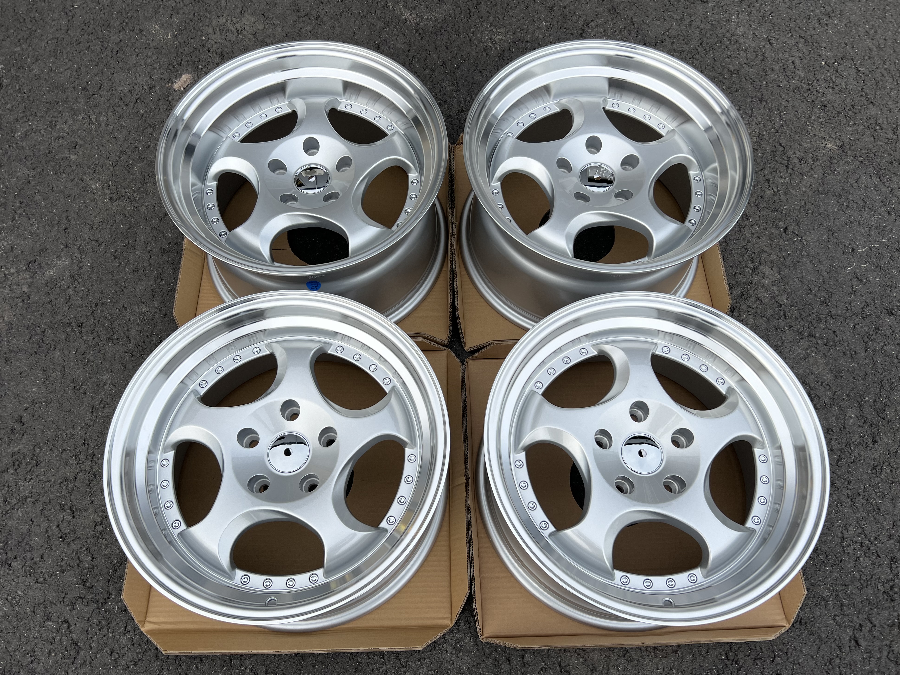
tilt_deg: -64.9
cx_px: 442
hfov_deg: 65.3
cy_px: 344
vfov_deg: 51.3
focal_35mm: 27
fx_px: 702
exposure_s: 1/121
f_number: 1.5
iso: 40
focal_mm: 5.7
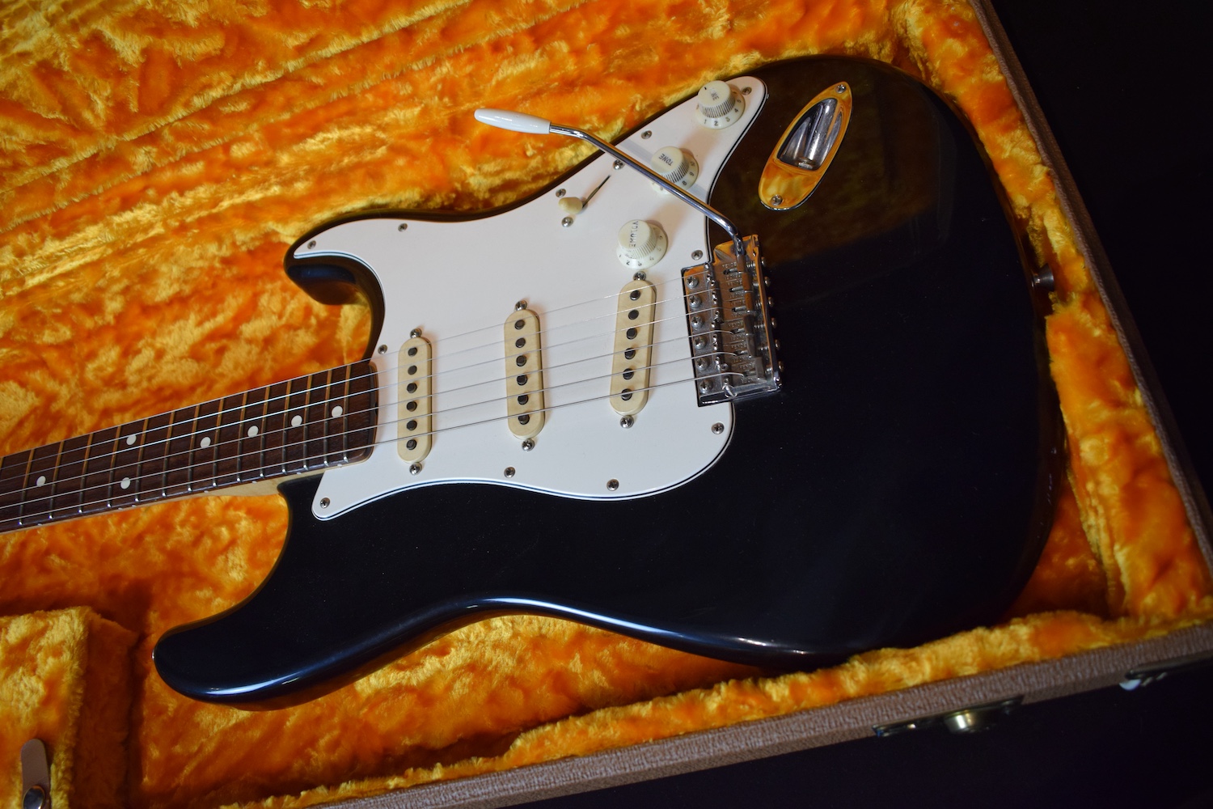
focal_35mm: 30
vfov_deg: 43.6
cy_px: 404
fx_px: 1011
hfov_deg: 61.9
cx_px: 606
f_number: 3.8
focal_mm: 20
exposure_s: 1/60
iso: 1250
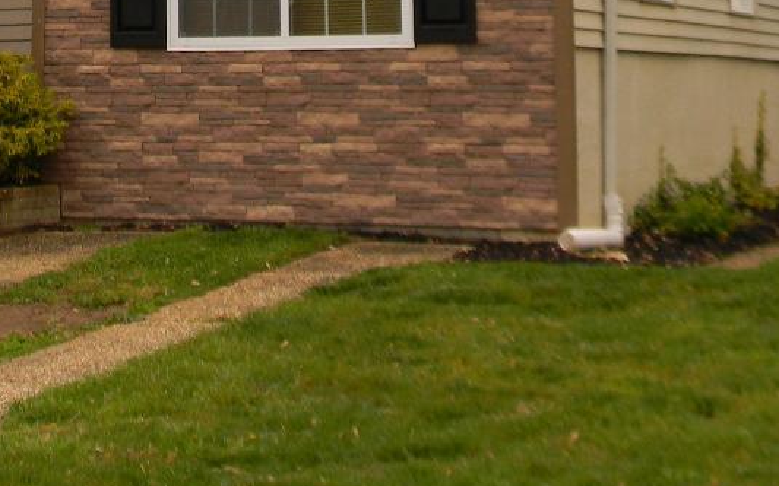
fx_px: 2186
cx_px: 174
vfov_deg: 12.3
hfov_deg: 20.0
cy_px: -155
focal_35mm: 103
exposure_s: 1/138
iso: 80
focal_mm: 6.4
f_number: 3.7
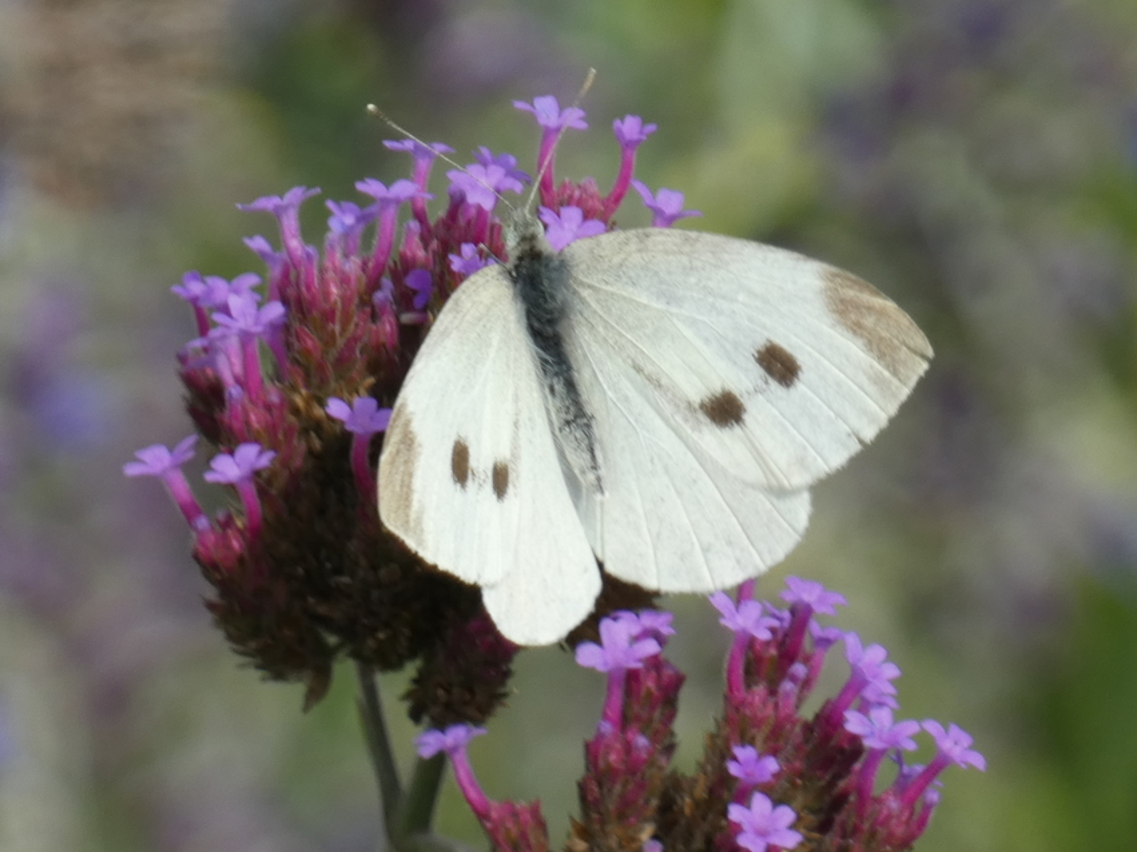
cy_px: 426
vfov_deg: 2.2
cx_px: 568
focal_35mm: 663
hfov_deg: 3.0
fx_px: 21774
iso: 80
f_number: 5.6
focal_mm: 118.5
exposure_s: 1/160
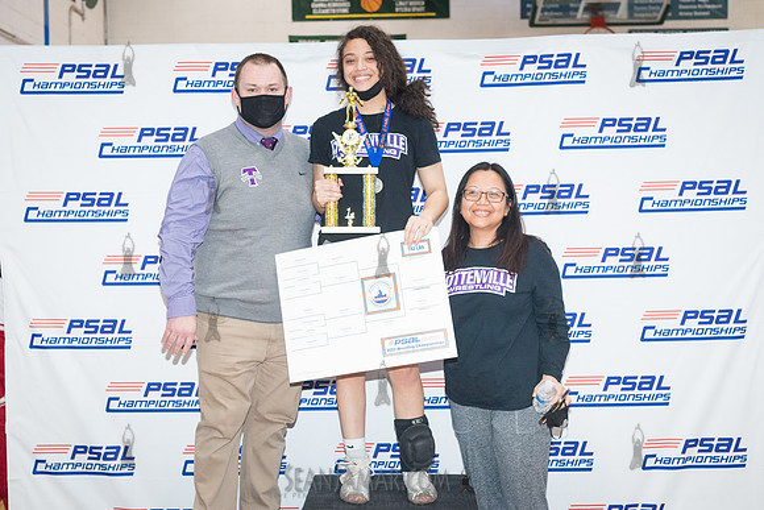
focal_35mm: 48
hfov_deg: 41.5
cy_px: 265
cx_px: 365
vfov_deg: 28.3
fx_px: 1009
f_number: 5
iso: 4000
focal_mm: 35
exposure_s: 1/250
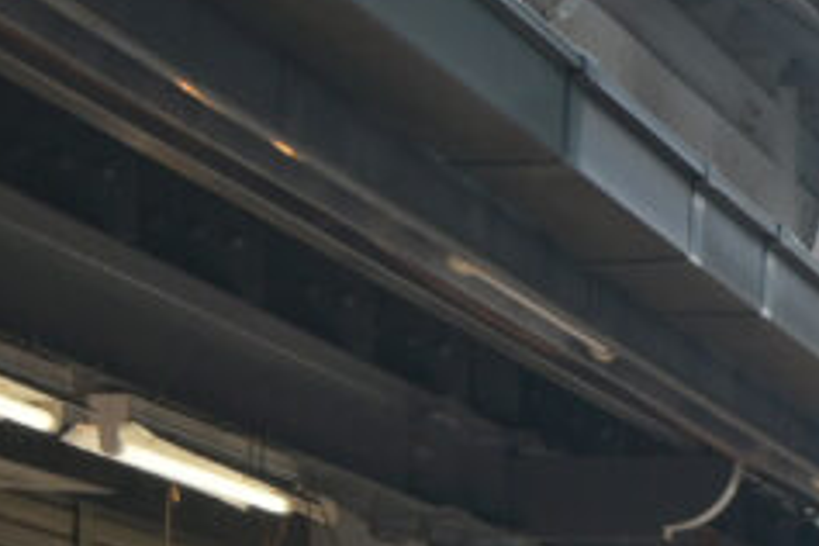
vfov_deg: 4.4
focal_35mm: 311
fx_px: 7075
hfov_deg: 6.5
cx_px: 1403
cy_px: 575
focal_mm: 48
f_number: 6
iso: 100
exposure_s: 1/250
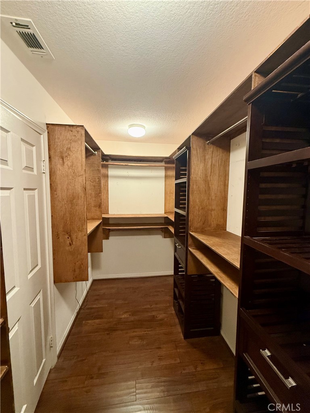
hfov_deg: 85.7
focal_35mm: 14
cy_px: 206
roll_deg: -1.8
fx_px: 167
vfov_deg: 102.1
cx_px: 155
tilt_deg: -5.0
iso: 320
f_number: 2.2
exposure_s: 1/60
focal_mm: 2.22
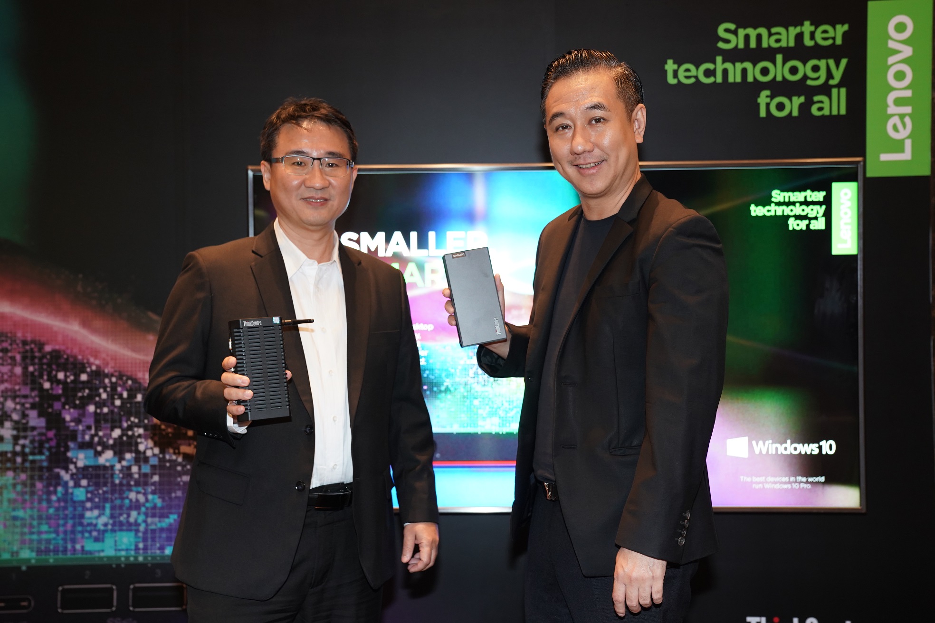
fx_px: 1117
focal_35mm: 43
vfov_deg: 31.2
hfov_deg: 45.4
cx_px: 468
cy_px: 312
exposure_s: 1/40
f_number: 5
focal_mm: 43
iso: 1600
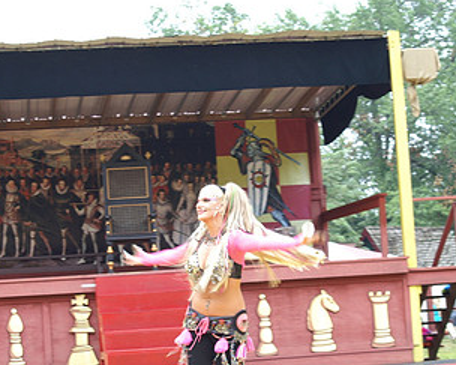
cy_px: 246
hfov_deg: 20.4
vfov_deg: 16.3
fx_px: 1267
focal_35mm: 94
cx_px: 213
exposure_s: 1/45
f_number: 4.5
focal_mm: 35
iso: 100
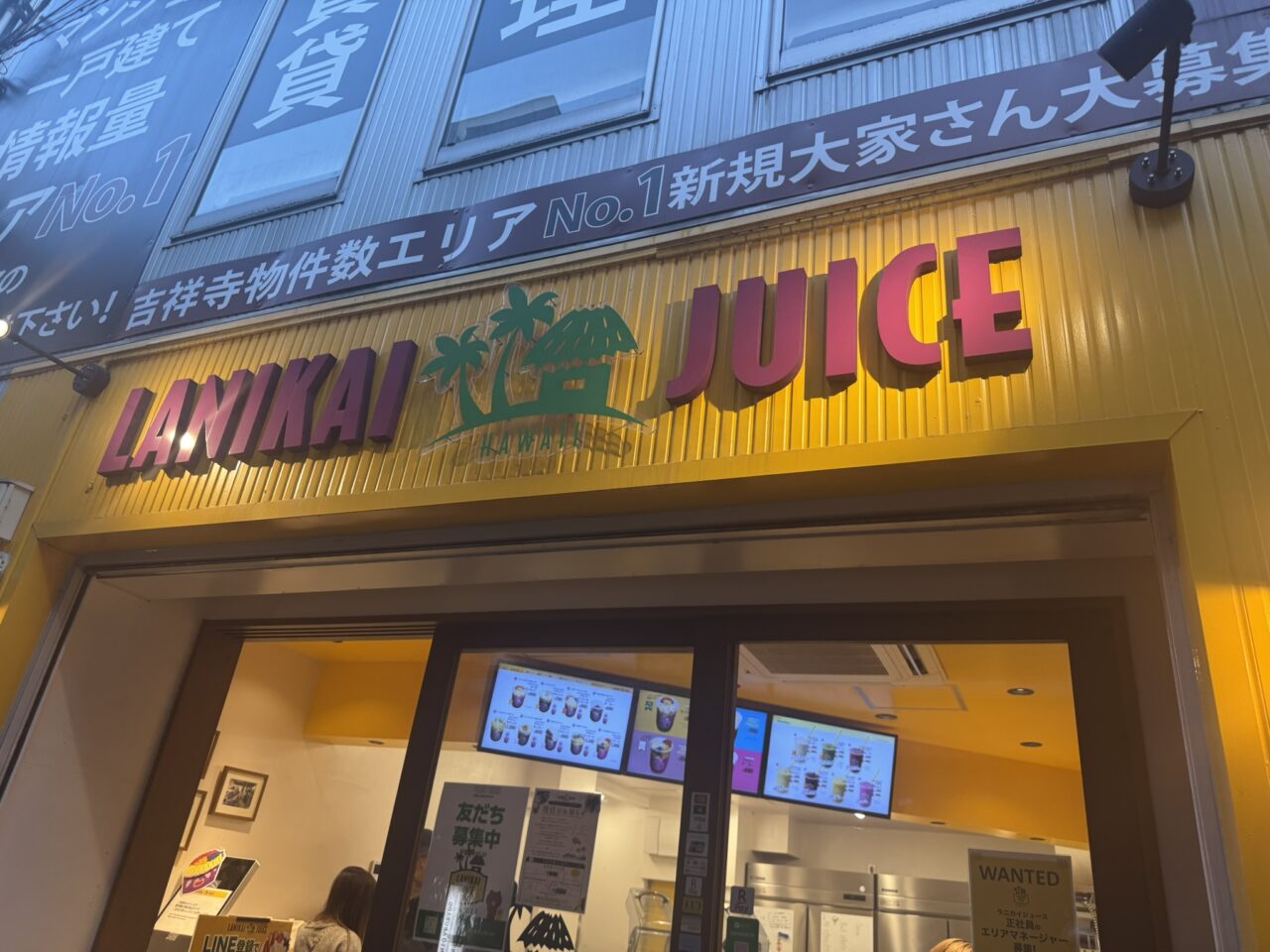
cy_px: 476
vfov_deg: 56.8
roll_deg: -7.1
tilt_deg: +27.1
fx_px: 881
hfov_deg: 71.6
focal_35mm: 24
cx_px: 635
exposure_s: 1/100
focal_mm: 6.76
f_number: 1.78
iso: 125
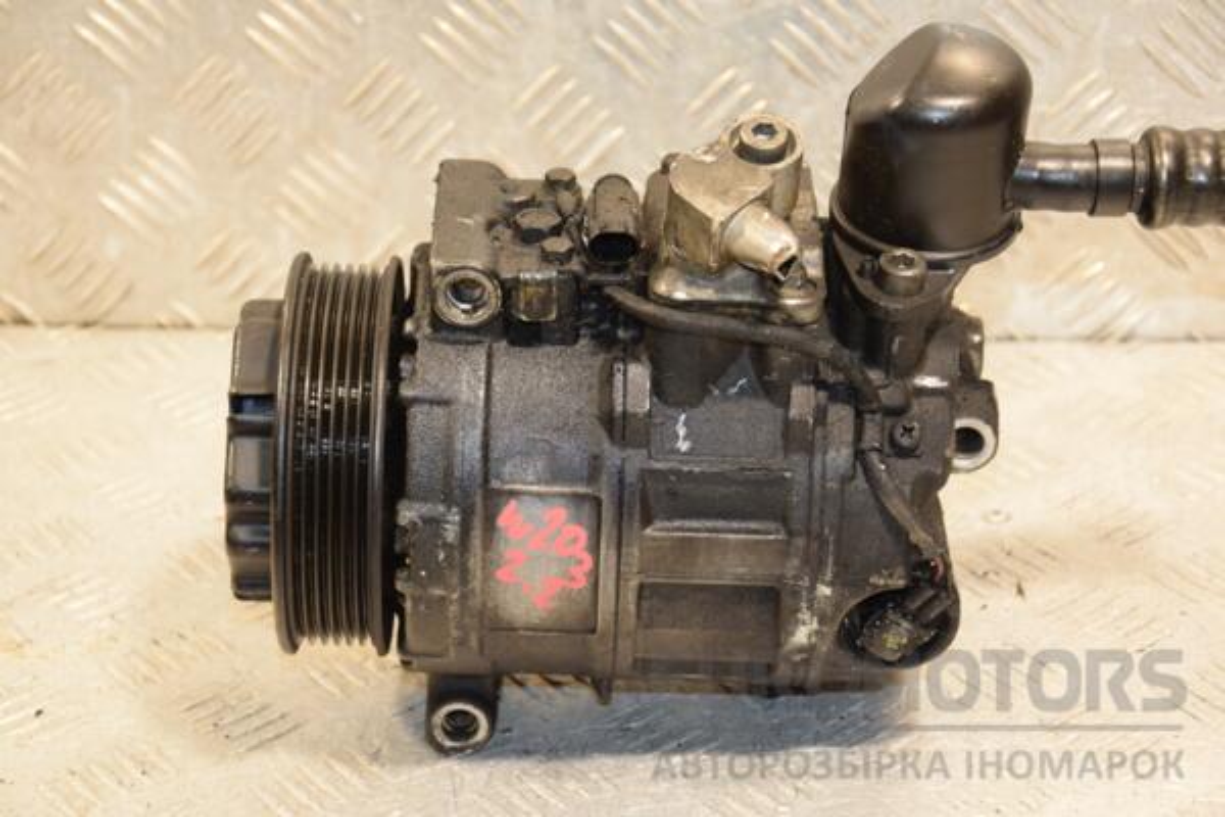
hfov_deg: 21.9
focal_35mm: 93
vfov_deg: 14.7
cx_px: 612
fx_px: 3164
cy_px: 408
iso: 800
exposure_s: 1/100
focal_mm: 62
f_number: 5.3
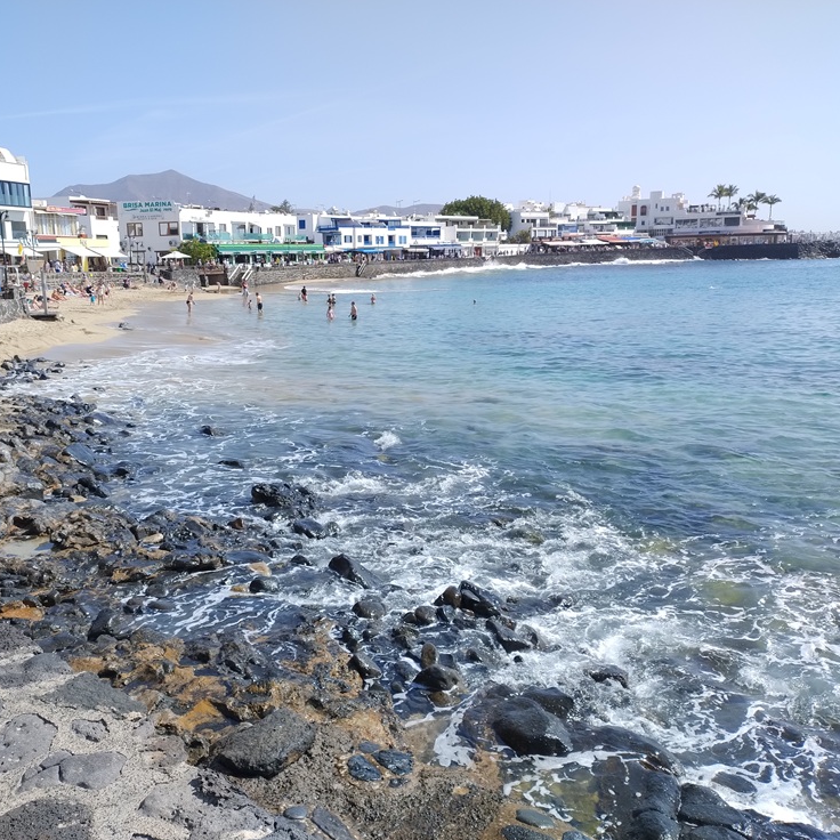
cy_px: 422
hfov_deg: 53.6
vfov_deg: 54.0
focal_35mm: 30
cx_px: 334
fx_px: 824
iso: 100
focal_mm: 4.71
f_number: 1.7
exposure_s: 1/612
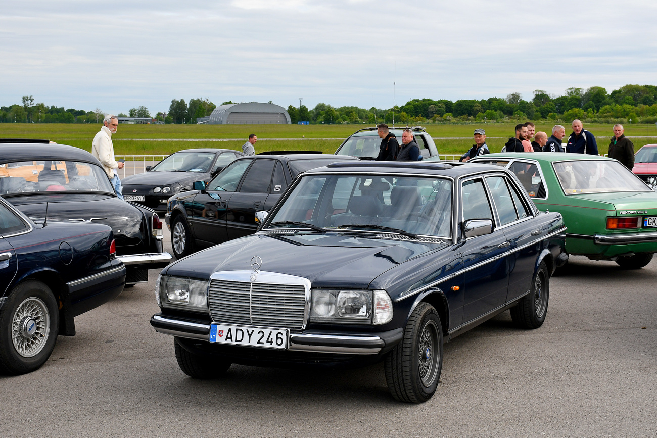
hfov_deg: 41.1
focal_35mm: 48
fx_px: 876
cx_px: 328
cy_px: 219
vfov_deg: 28.1
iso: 200
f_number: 6.3
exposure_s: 1/800
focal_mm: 32
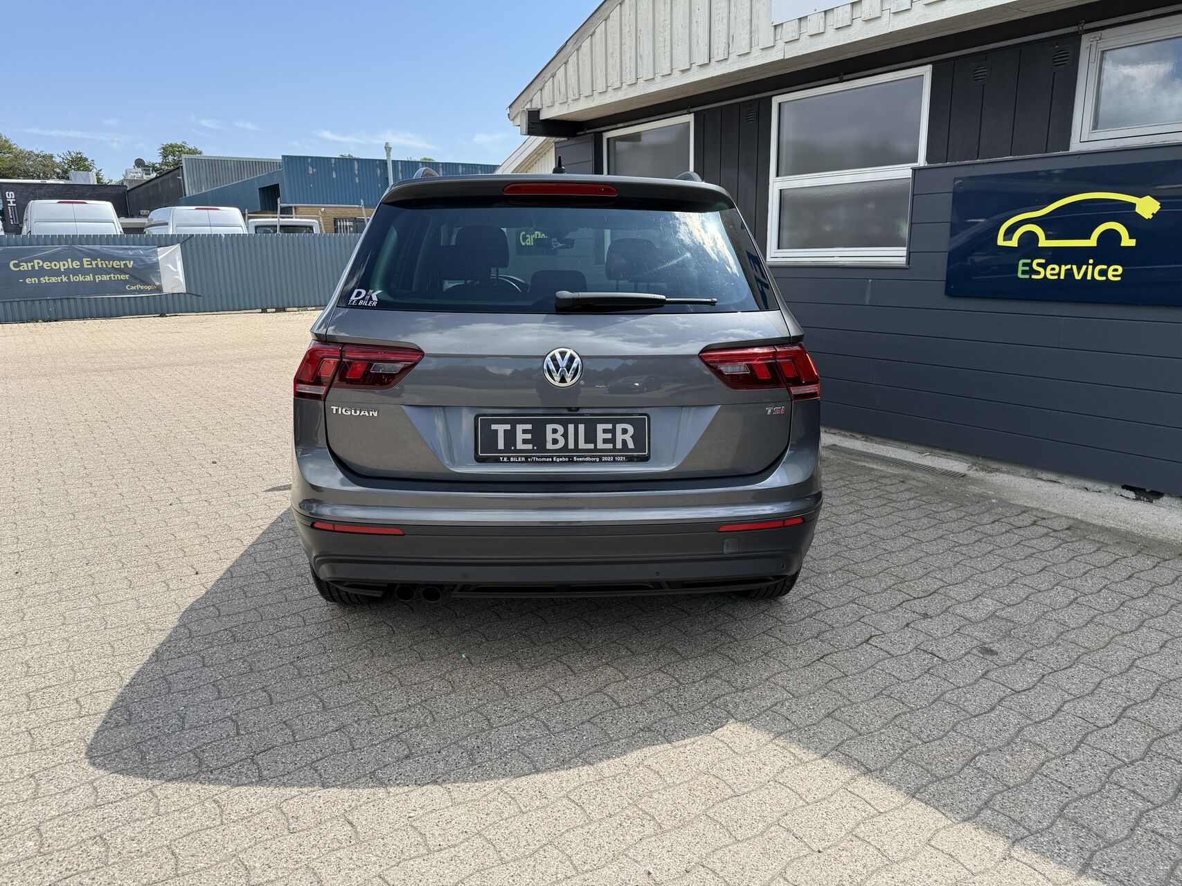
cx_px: 591
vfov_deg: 56.8
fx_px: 819
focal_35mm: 24
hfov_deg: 71.6
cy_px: 443
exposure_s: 1/2299
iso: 100
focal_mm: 6.76
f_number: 1.78
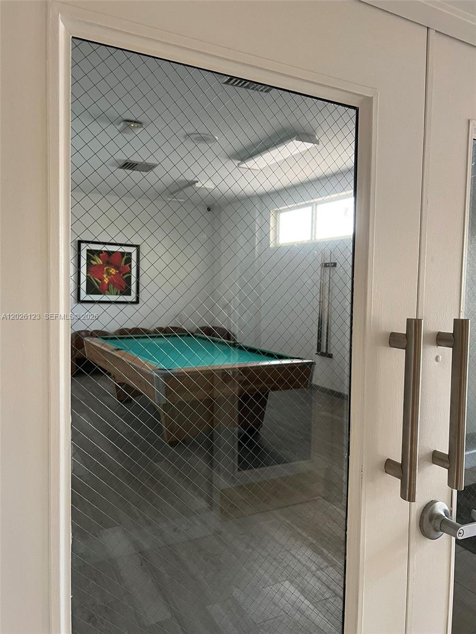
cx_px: 238
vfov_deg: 67.3
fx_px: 477
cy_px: 317
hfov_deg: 53.1
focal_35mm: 26
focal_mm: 5.7
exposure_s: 1/60
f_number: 1.5
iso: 160
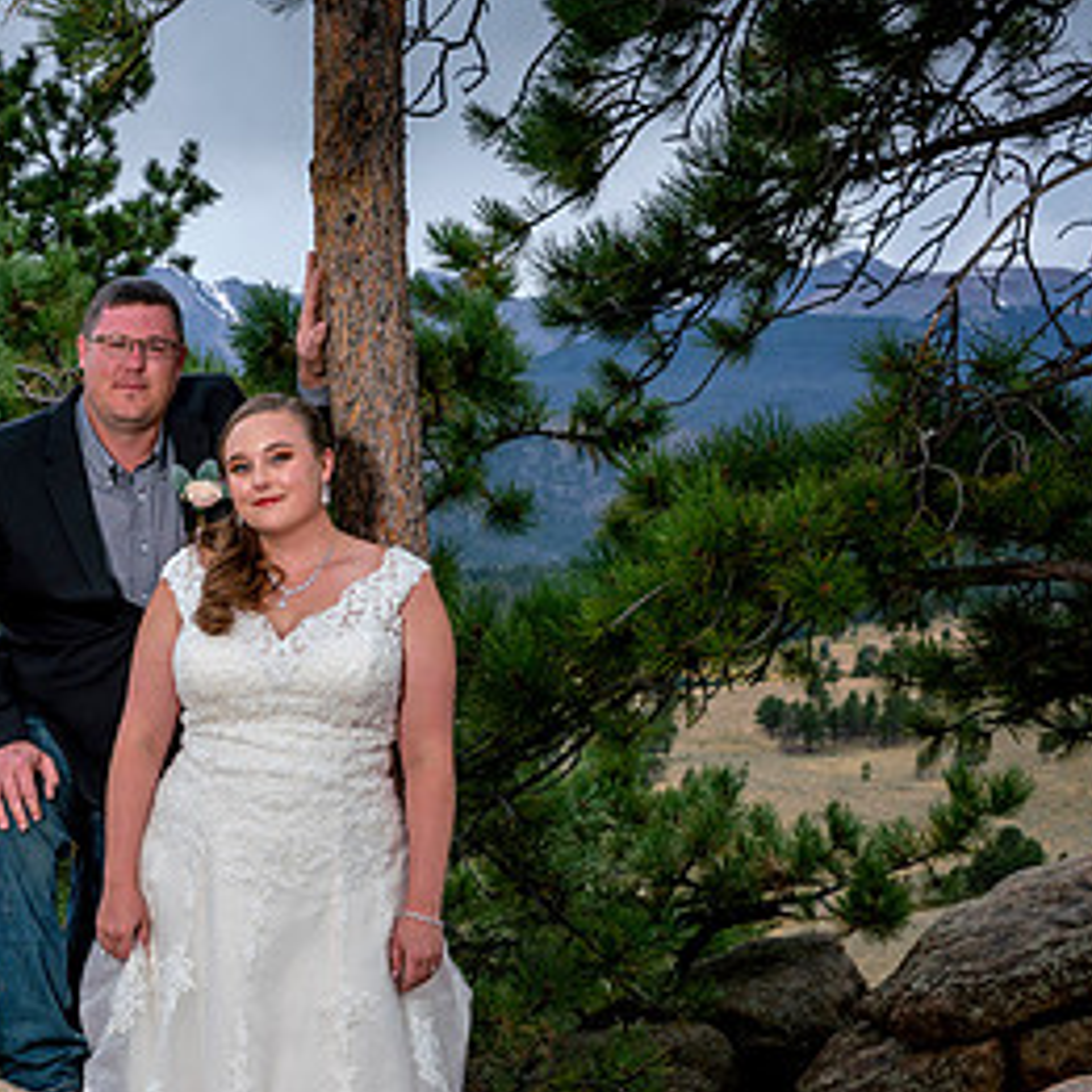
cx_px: 54
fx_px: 2356
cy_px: 797
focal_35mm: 66
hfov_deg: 25.1
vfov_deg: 25.8
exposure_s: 1/60
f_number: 6.3
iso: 100
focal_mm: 35
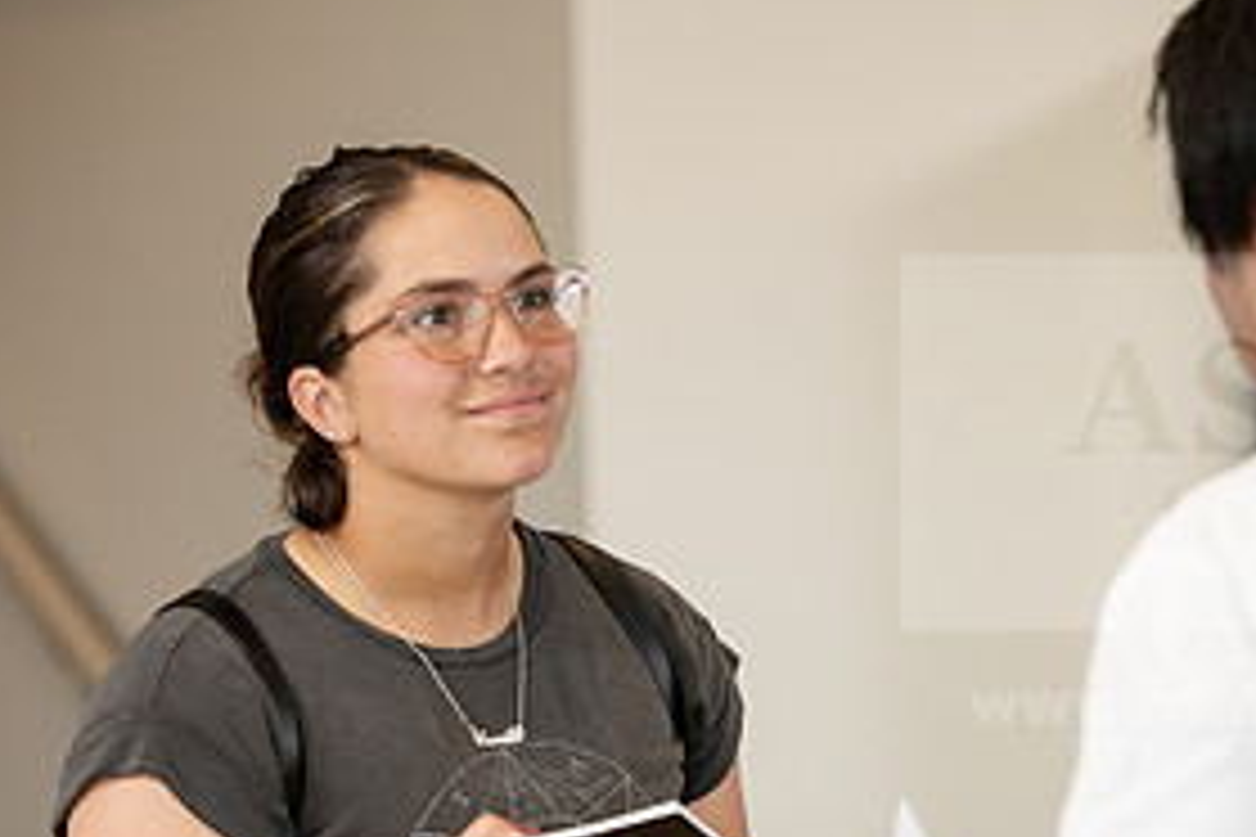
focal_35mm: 281
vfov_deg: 4.9
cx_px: 765
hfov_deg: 7.3
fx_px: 9803
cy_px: 799
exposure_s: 1/200
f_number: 3.2
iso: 1000
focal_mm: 135
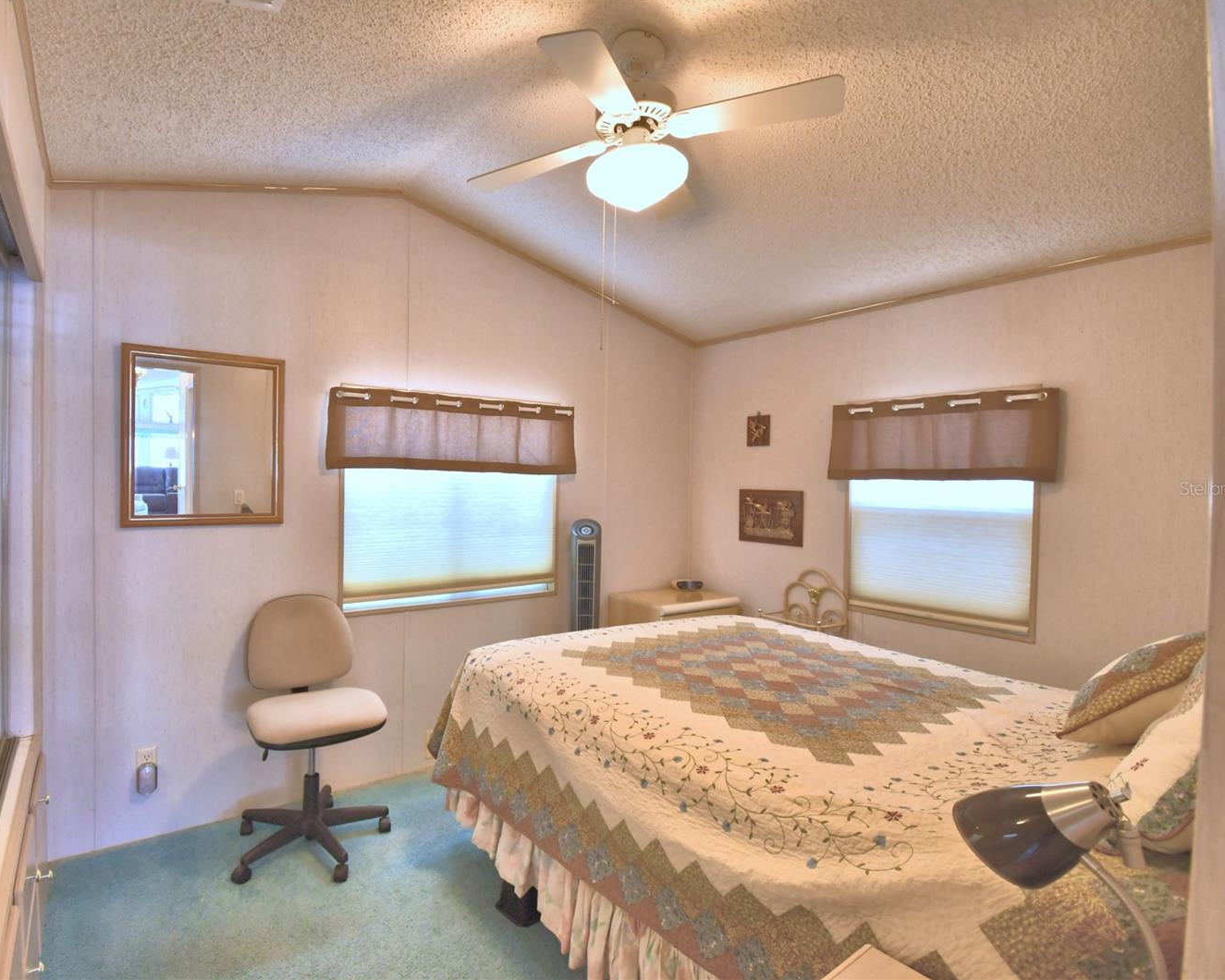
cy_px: 488
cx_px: 522
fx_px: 616
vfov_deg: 77.0
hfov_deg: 89.0
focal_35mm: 17
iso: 400
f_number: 4.5
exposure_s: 1/30
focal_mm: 10
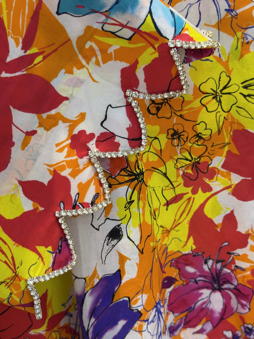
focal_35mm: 48
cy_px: 170
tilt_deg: -26.6
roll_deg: +9.7
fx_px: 470
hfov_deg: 30.3
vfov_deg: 39.7
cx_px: 127
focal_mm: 6.76
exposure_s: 1/50
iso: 200
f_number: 1.78
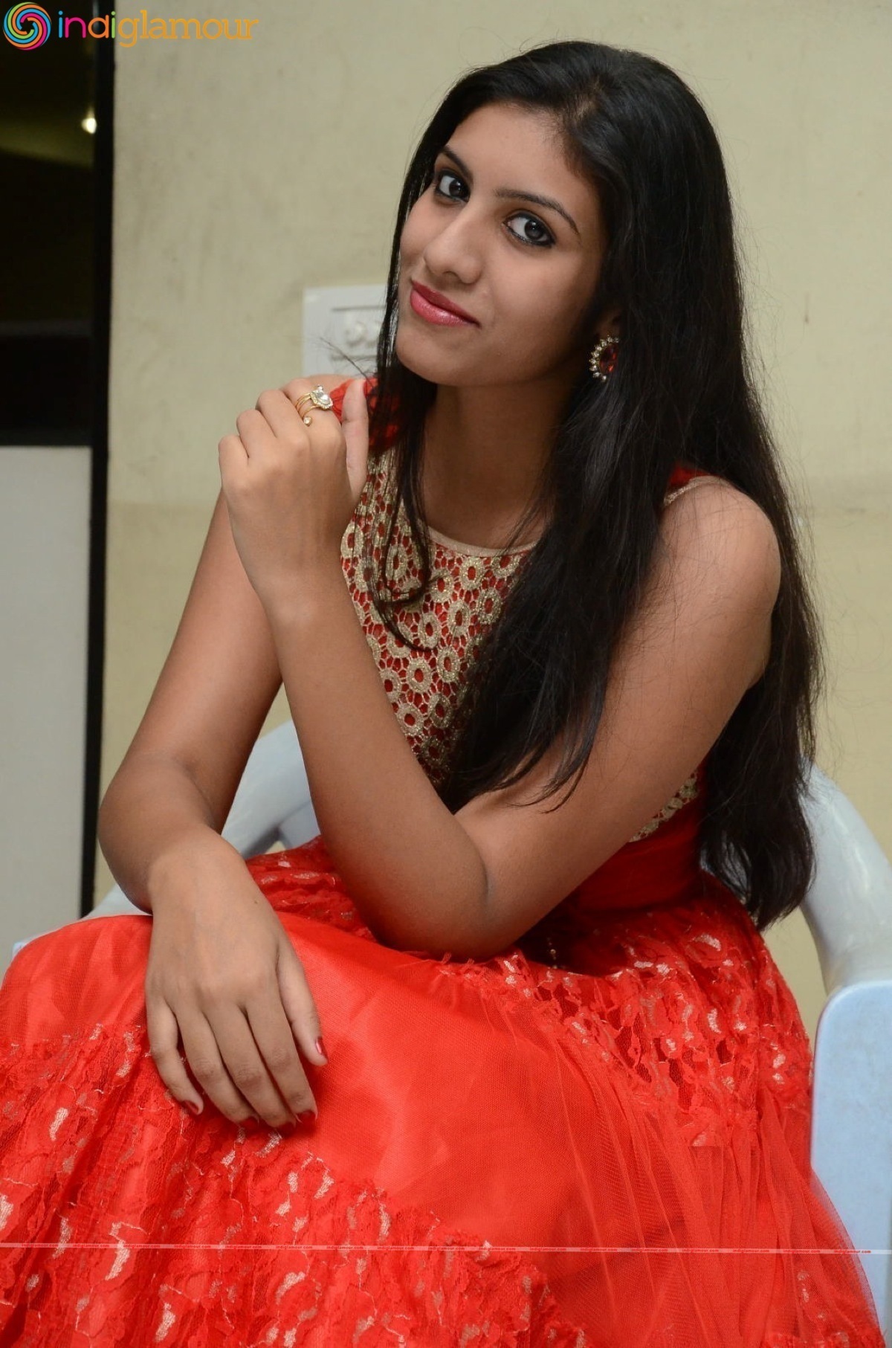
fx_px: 3474
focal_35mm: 93
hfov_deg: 14.6
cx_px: 446
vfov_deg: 22.0
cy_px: 674
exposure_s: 1/125
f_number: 5.6
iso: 2500
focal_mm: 62
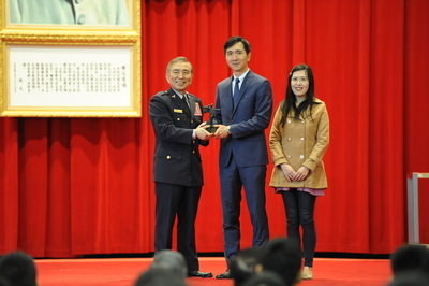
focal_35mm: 200
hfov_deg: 10.3
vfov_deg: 6.9
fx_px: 2381
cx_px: 214
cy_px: 143
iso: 3200
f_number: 2.8
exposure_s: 1/250
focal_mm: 200
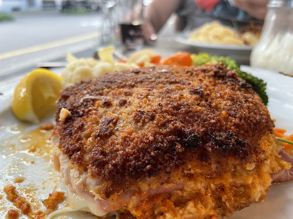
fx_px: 220
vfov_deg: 53.1
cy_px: 110
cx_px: 146
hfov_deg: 67.3
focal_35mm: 26
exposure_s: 1/60
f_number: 1.6
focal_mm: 4.2
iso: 160
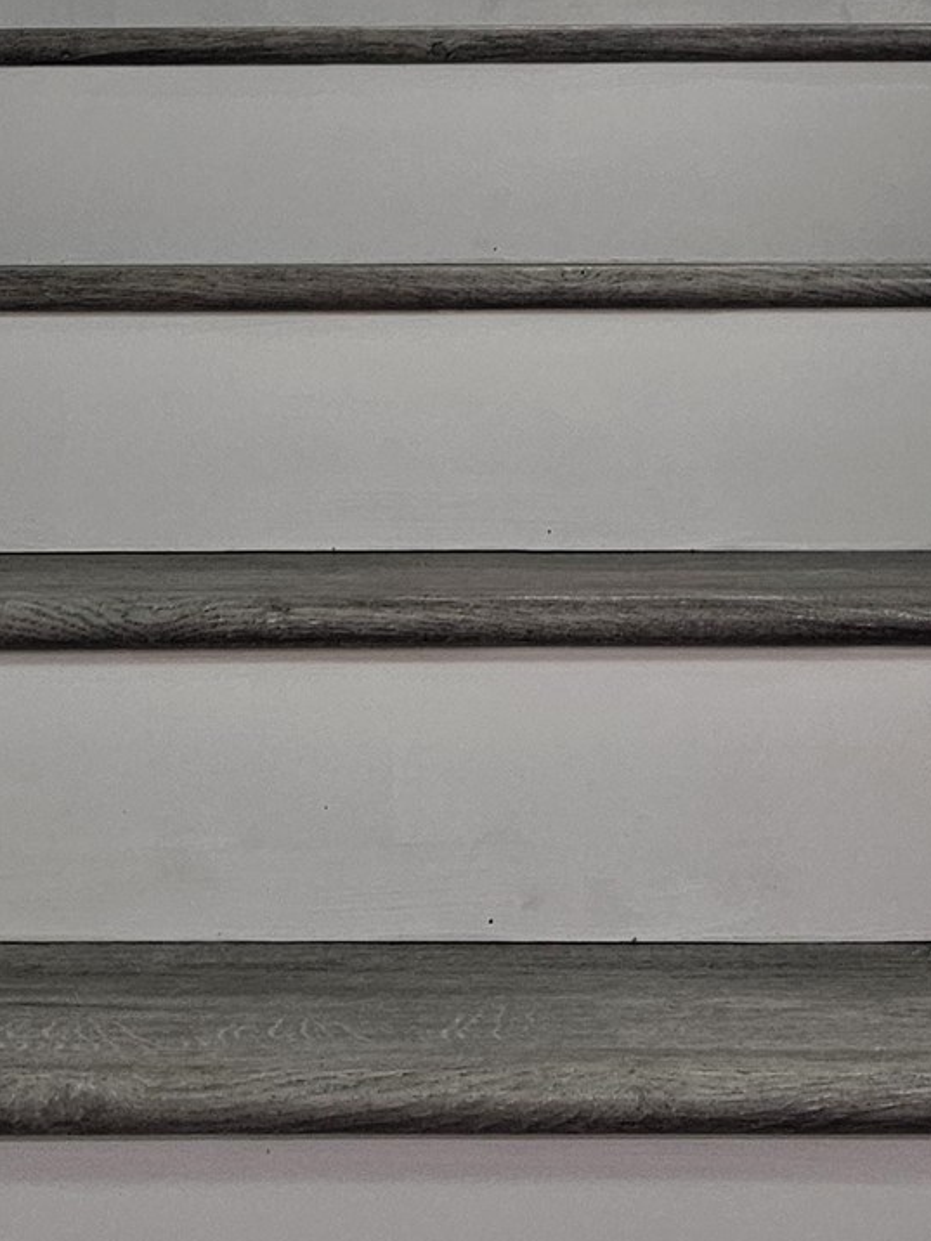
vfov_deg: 23.8
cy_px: -286
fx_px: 2654
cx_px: 621
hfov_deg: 19.8
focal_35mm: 74
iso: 160
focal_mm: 5.4
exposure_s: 1/120
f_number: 1.8
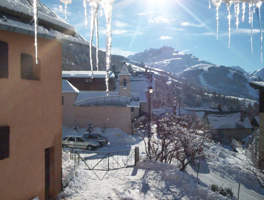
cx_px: 132
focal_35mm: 38
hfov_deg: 48.9
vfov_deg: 37.9
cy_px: 100
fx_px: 290
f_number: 4.5
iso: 100
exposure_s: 1/2000
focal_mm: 4.99
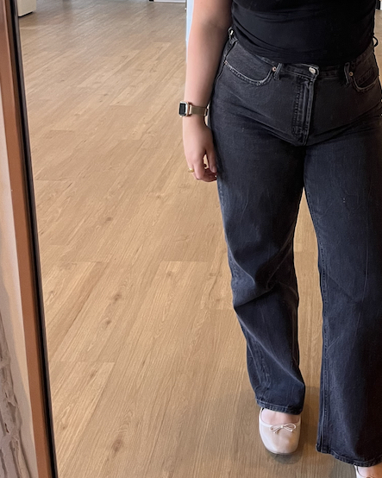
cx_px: 333
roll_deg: -1.5
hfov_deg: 26.8
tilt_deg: -24.6
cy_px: 57
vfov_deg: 32.6
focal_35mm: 55
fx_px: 777
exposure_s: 1/60
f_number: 1.6
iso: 125
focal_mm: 5.1
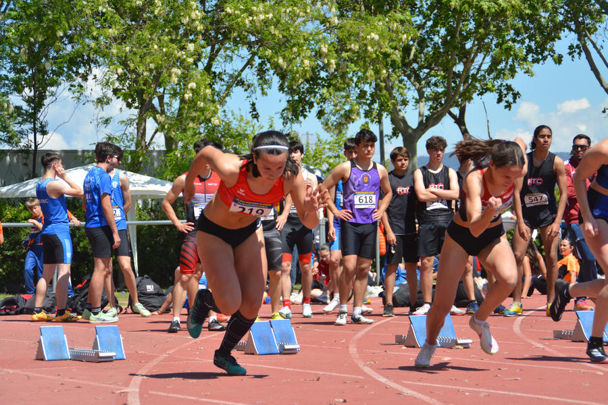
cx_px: 304
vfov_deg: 9.1
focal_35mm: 150
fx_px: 2533
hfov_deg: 13.7
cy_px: 202
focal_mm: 100
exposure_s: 1/1600
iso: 400
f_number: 6.3
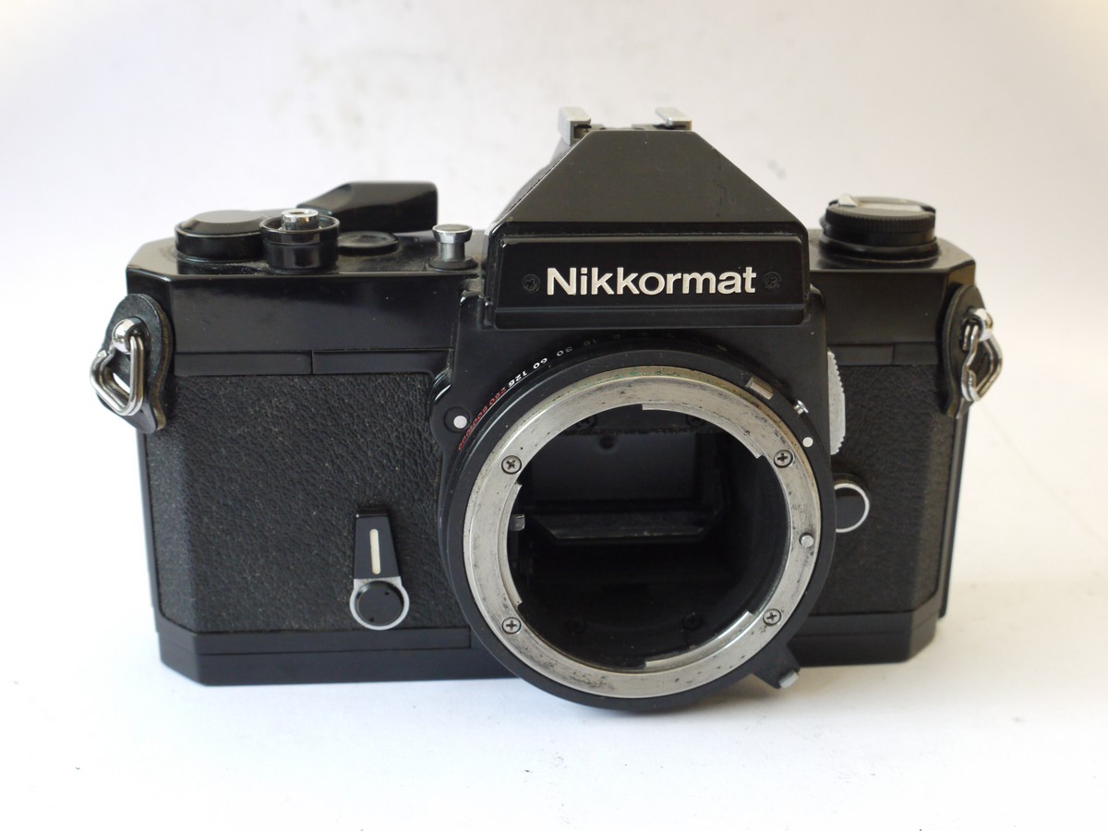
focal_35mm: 46
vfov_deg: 31.5
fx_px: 1472
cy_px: 416
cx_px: 554
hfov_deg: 41.2
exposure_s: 1/25
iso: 800
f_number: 7.1
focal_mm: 23
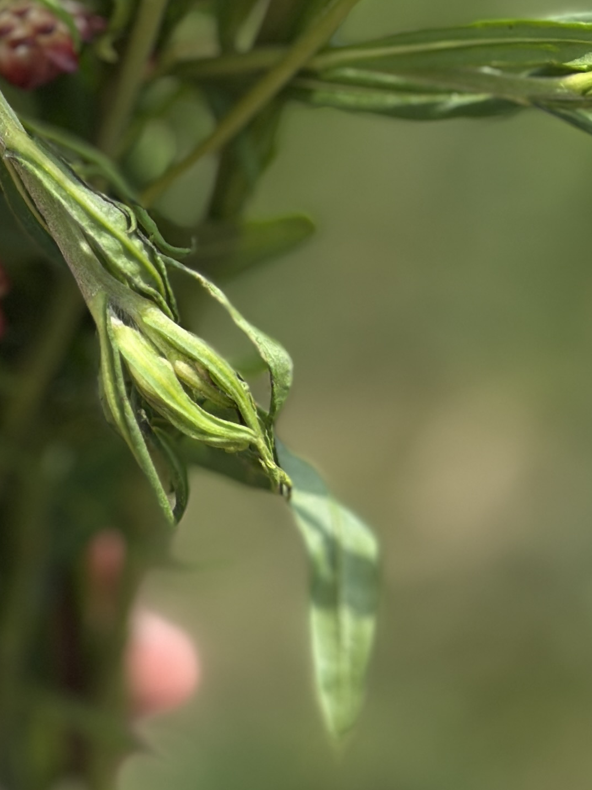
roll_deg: +4.4
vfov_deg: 13.9
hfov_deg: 10.8
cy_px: -305
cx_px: -79
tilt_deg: -30.1
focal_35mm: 135
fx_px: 3079
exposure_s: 1/1639
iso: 80
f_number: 1.78
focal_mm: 6.86
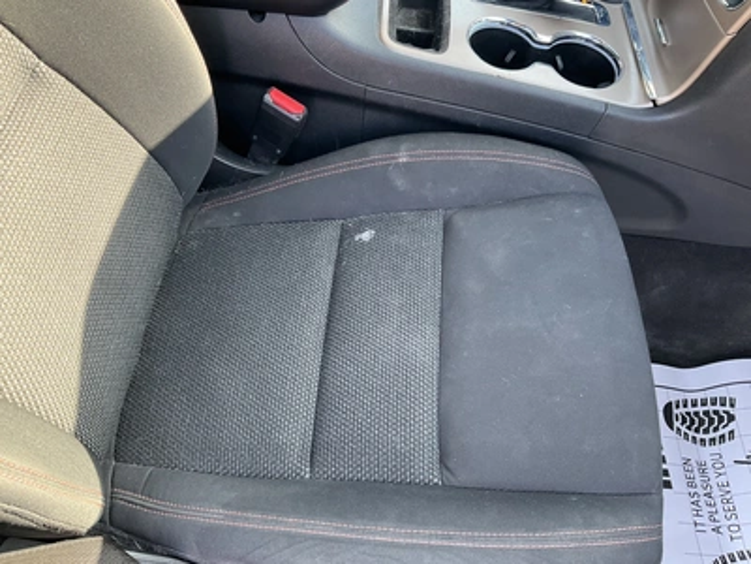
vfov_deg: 48.2
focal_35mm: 29
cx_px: 376
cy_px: 282
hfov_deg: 61.7
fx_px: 629
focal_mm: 3
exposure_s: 1/80
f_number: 1.8
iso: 64
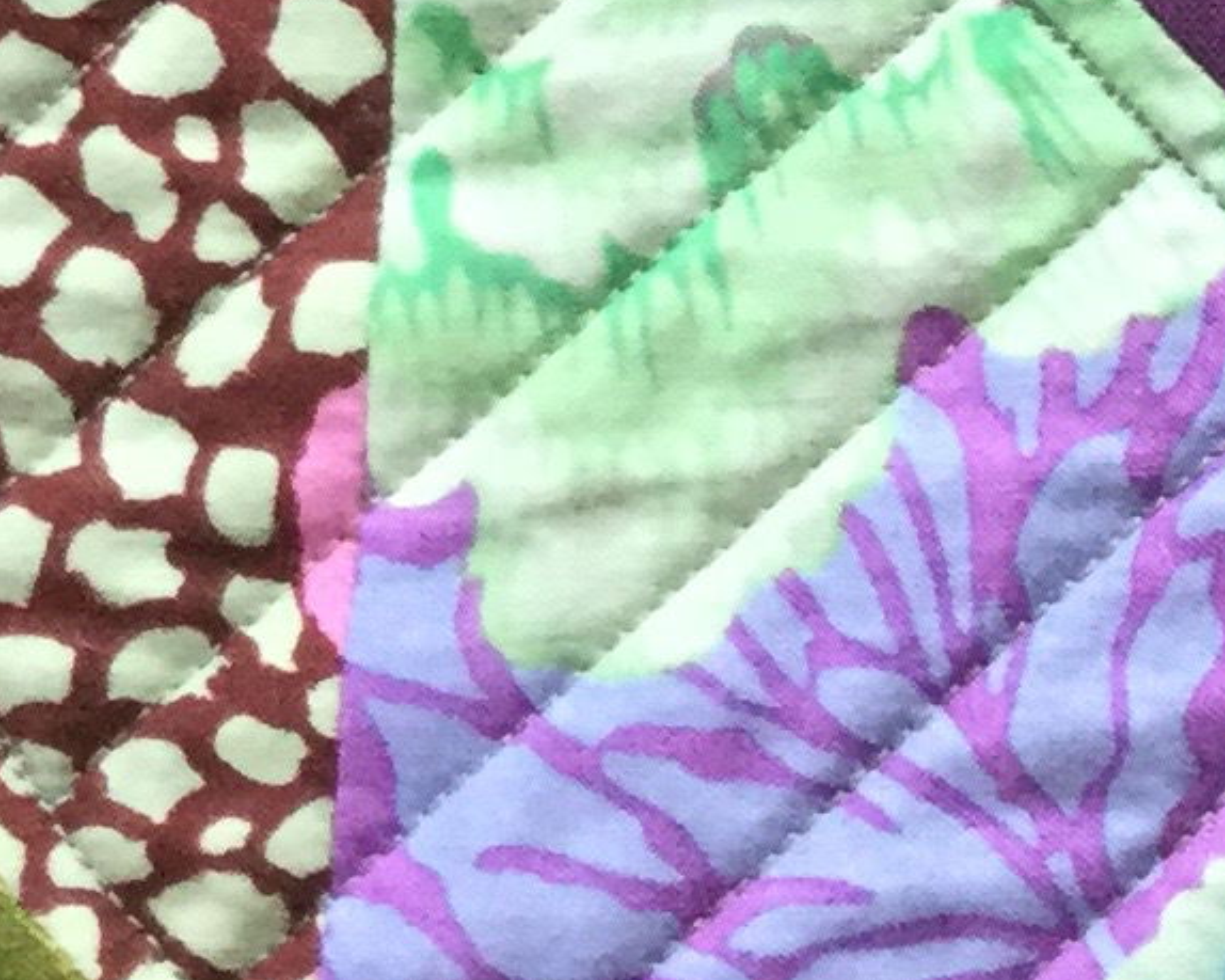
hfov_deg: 10.4
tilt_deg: -80.0
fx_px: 6235
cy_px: -713
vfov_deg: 8.7
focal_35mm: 172
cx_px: 2384
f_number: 2.4
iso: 50
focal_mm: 3.3
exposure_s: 1/33
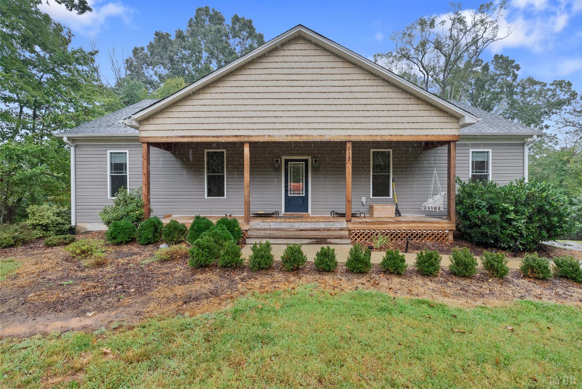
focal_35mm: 16
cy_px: 194
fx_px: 259
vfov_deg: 73.8
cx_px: 291
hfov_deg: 96.7
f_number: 7.1
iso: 1600
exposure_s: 1/320
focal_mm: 16
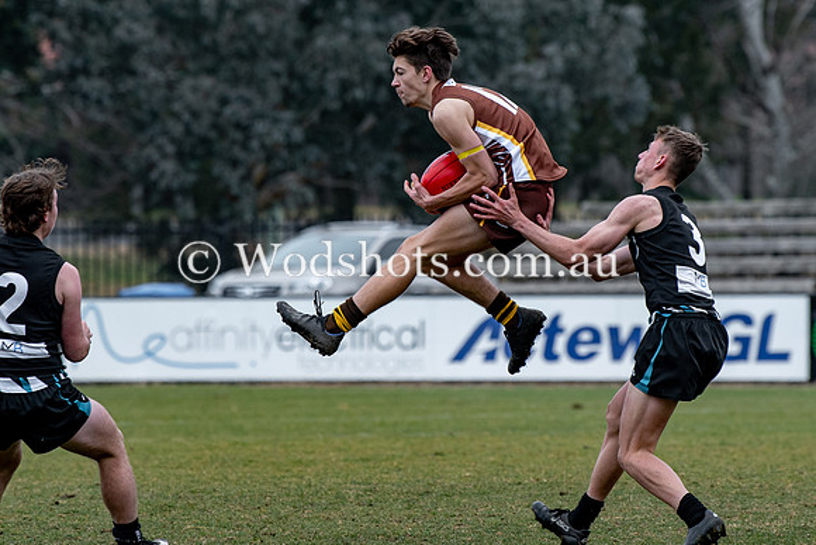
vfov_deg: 2.8
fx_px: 11188
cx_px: 403
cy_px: 212
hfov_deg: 4.2
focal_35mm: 494
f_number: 4
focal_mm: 200
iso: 280
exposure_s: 1/800
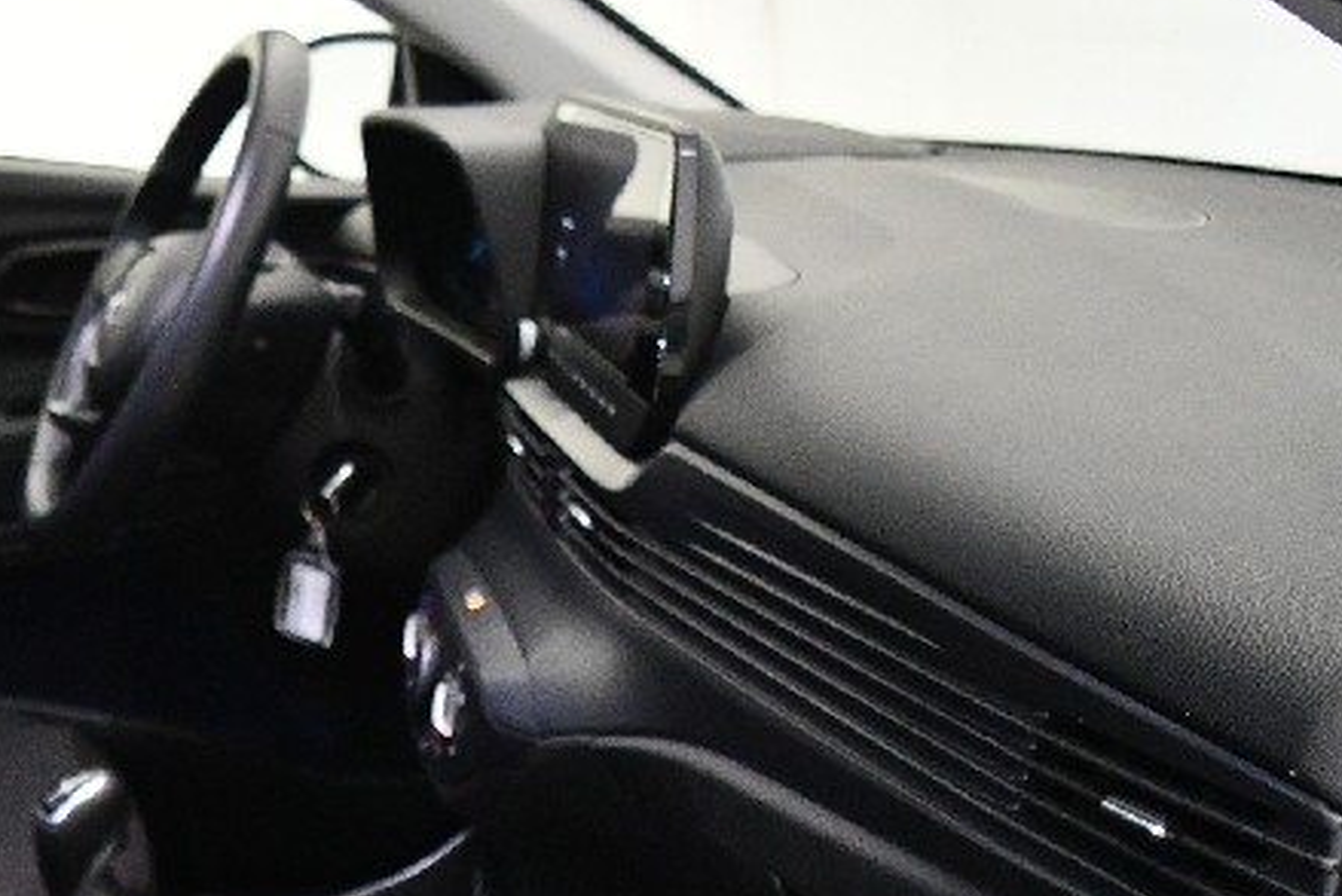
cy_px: 898
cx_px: 31
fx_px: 2349
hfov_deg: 29.9
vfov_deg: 20.9
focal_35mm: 63
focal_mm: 18
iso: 6400
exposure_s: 1/60
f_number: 3.5
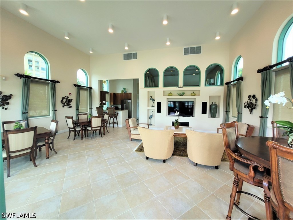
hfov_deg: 106.2
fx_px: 110
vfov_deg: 89.9
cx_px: 146
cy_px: 110
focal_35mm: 13
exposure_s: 1/59
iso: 80
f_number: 2.2
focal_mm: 1.74
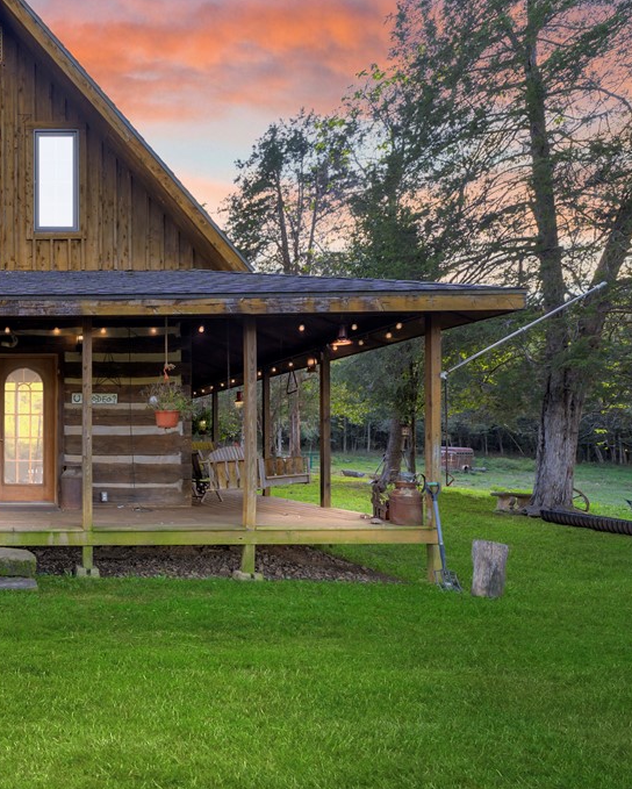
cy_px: 394
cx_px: 5
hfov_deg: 52.5
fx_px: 491
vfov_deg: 77.6
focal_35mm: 21
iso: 200
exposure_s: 1/20
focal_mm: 14
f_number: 4
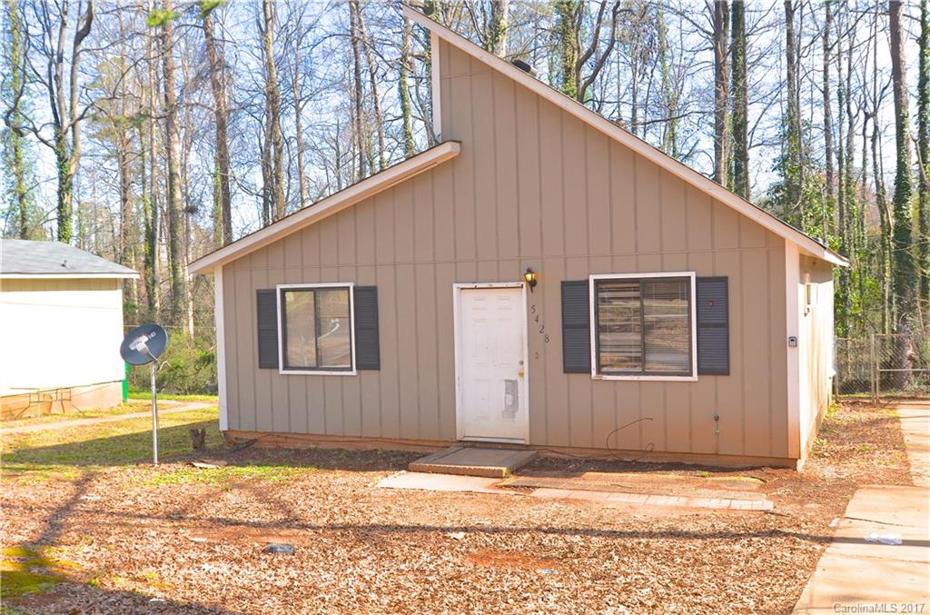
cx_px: 465
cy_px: 308
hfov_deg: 53.3
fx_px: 928
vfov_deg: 36.7
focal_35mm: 36
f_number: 8
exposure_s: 1/250
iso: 100
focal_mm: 24
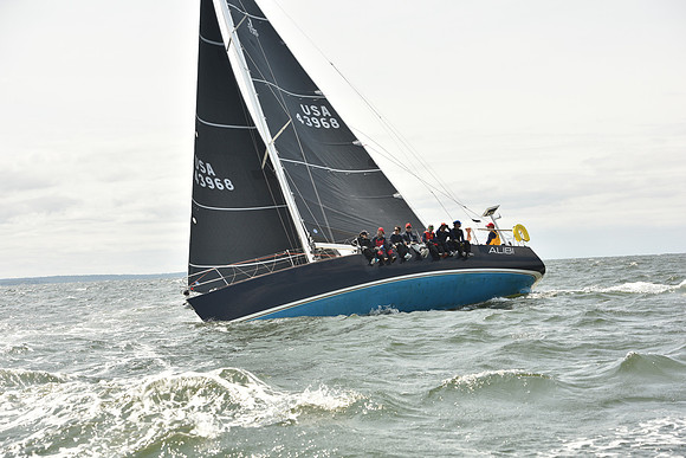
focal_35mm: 75
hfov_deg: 27.0
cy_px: 229
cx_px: 343
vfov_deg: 18.2
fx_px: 1429
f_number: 7.1
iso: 250
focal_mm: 75
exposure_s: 1/800
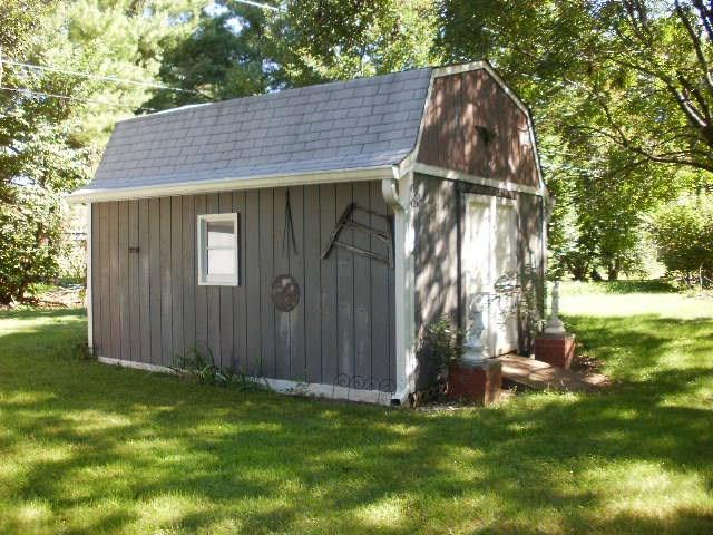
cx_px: 356
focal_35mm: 36
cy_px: 268
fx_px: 742
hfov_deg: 51.4
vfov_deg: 39.7
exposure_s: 1/80
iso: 100
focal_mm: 6.3
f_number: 3.5
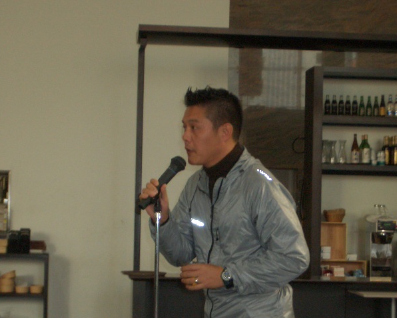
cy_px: 159
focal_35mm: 110
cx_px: 195
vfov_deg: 14.0
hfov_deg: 17.5
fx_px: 1293
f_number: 4.8
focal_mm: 17.4
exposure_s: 1/60
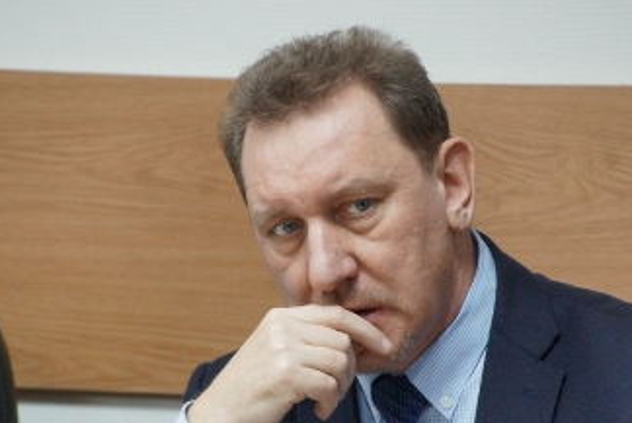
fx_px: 7647
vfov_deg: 3.2
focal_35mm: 435
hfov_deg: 4.7
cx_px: 336
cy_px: 278
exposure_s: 1/100
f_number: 6.3
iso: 2500
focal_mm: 210
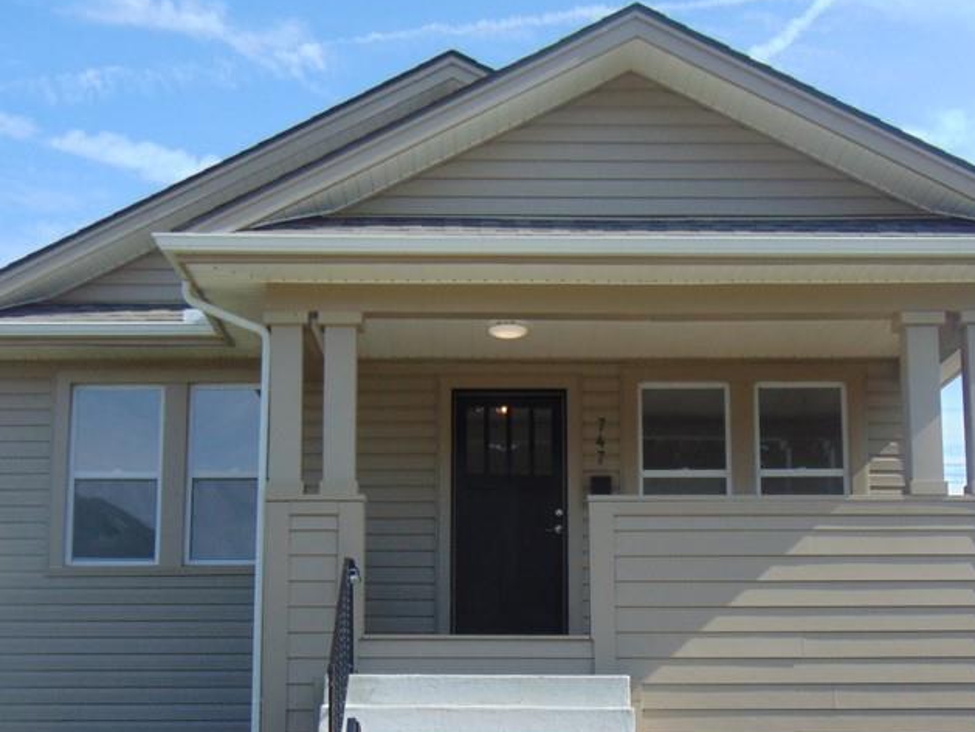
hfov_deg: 33.8
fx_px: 1606
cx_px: 496
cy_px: 502
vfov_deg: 25.5
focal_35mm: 57
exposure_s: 1/800
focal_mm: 6.3
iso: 80
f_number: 3.2
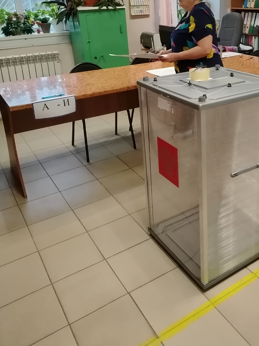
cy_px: 109
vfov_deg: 51.4
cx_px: 186
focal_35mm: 35
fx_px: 349
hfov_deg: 39.9
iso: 1821
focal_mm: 5.25
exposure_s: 1/200
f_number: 1.75
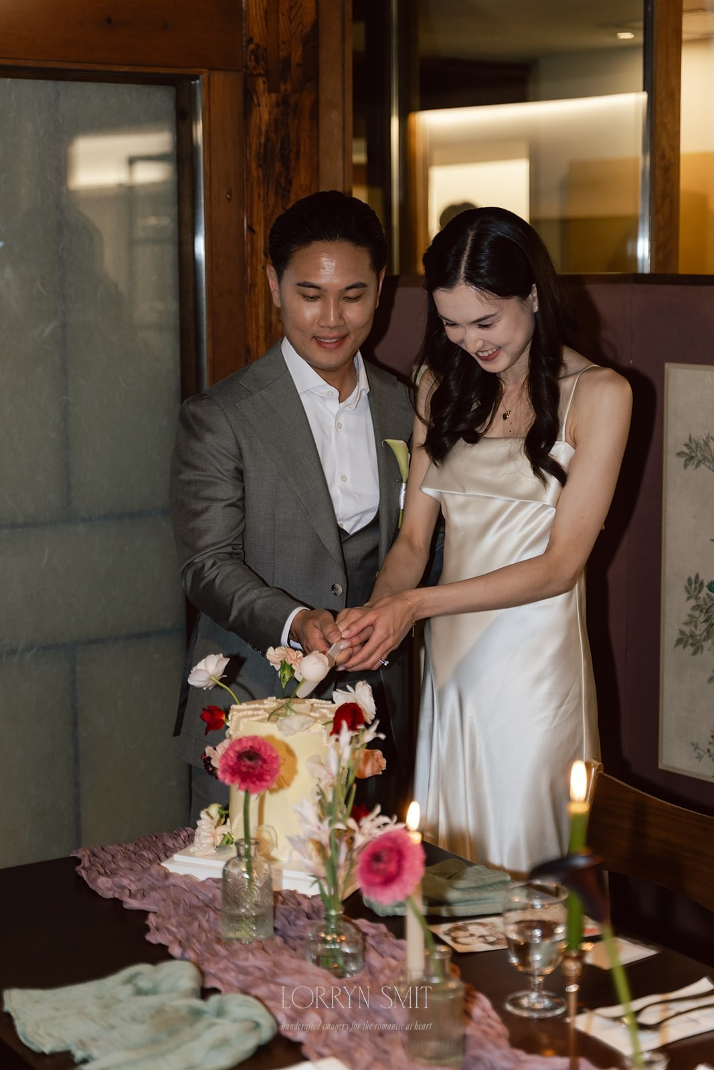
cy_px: 535
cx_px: 357
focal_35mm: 63
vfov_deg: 31.9
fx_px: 1874
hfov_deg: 21.6
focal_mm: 63
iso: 640
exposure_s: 1/60
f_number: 2.8
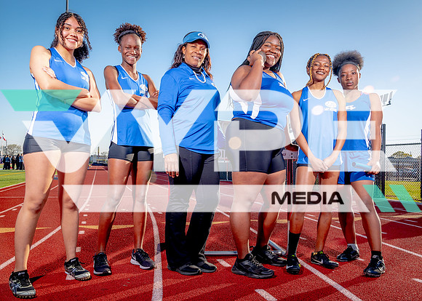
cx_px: 197
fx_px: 347
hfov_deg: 62.5
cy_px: 158
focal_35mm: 29
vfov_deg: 46.9
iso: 125
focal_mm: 24
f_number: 11
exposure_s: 1/125
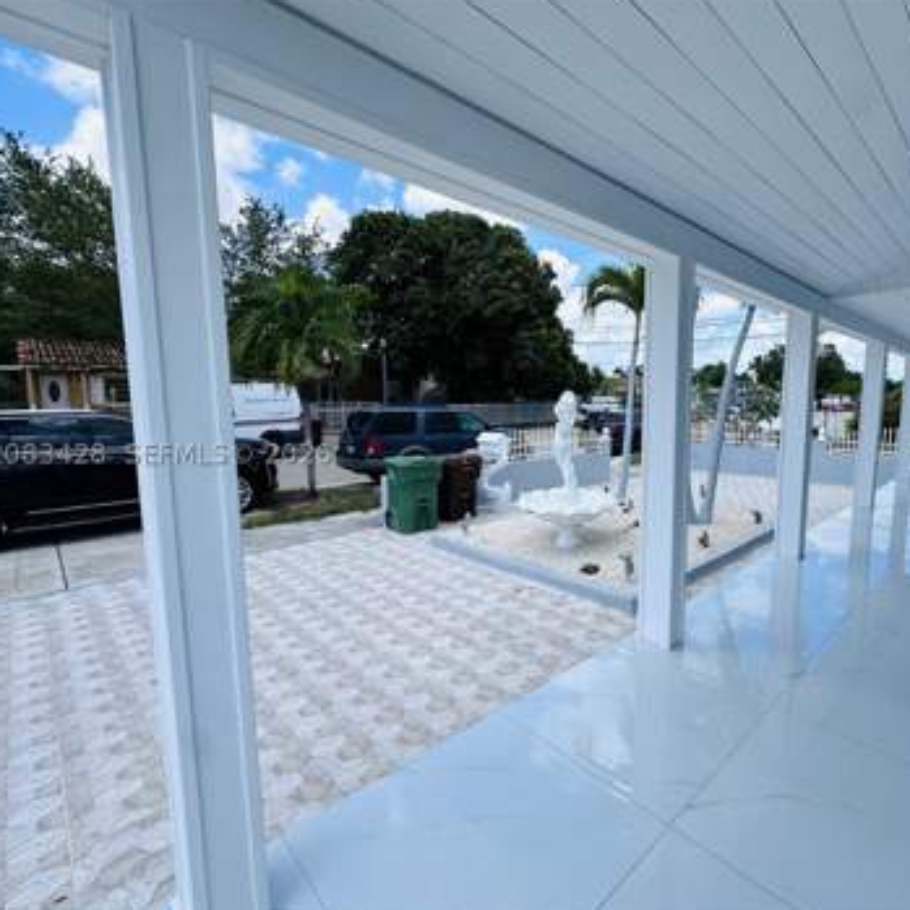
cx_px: 571
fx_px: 506
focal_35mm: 17
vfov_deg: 84.0
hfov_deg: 82.3
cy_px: 454
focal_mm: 2.22
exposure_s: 1/1770
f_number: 2.2
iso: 50
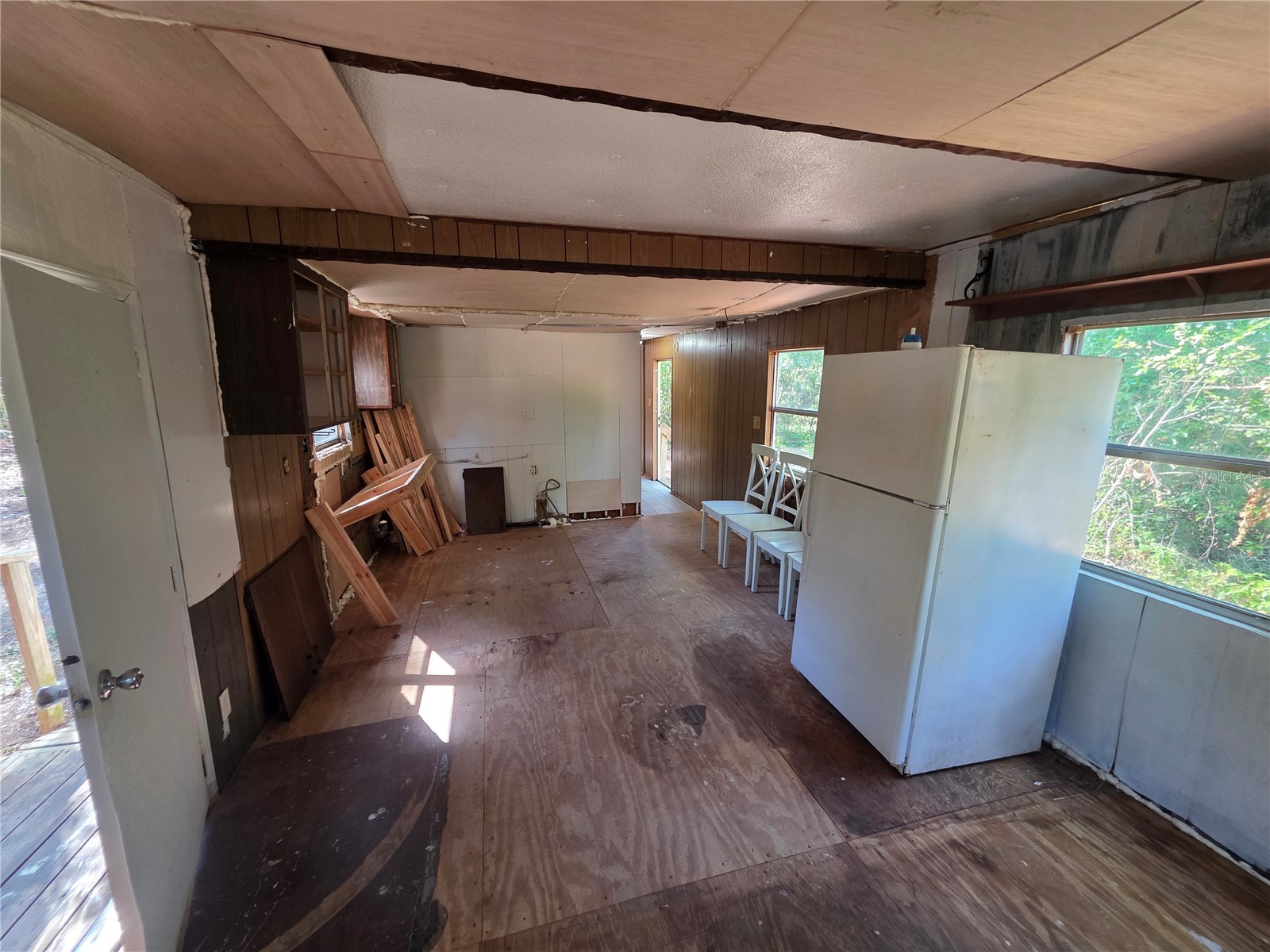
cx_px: 635
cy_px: 476
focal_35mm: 13
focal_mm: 2.2
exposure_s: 1/60
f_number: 1.9
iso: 160
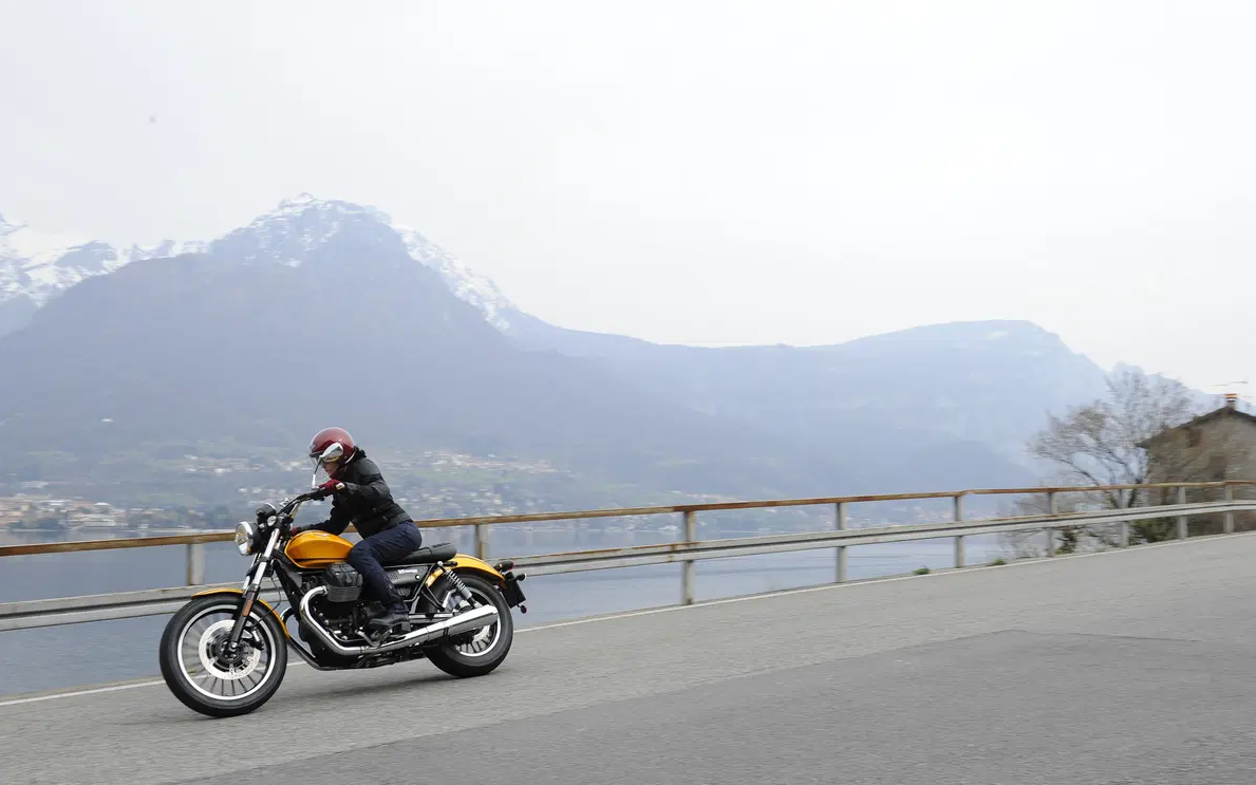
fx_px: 1232
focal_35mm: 36
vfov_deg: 35.3
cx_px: 632
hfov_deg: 54.0
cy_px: 387
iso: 640
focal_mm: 35
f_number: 8
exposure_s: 1/500
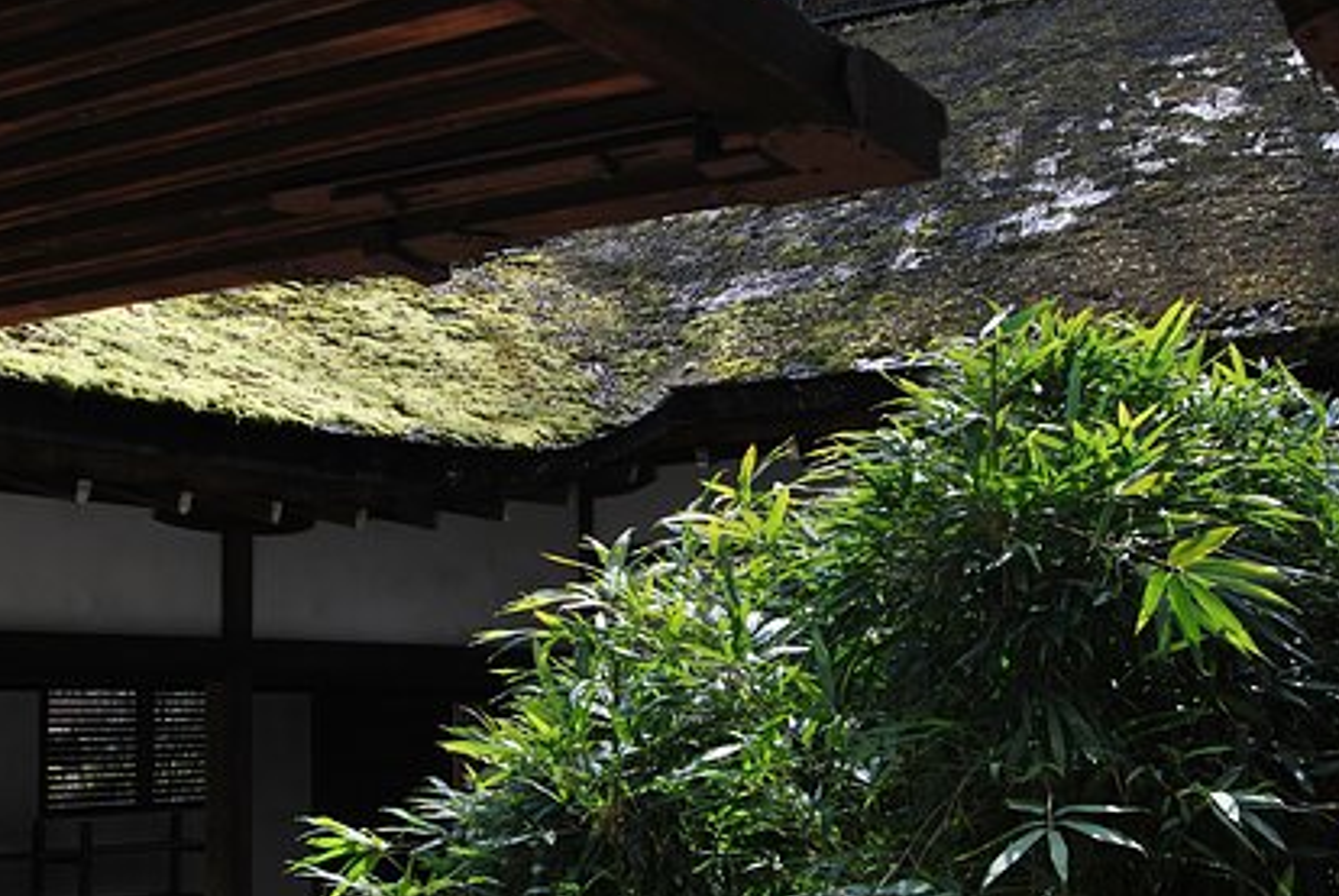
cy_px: 429
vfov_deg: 26.1
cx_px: 692
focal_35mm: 52
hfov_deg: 38.1
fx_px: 1936
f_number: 8
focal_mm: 28
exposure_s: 1/100
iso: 100
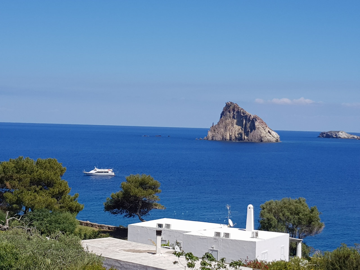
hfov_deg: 67.3
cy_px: 135
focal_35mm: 26
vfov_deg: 53.1
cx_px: 180
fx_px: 270
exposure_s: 1/3040
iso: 40
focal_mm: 4.2
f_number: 1.7
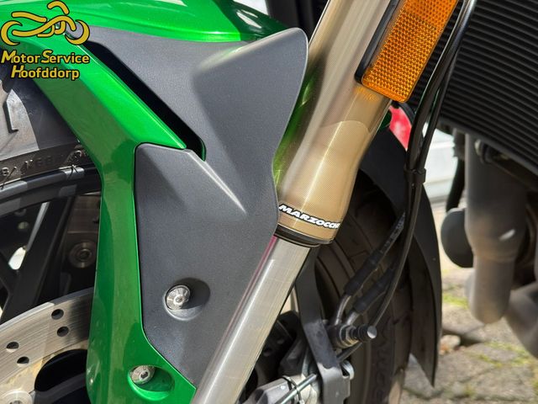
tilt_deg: -11.4
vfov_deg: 30.3
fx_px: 746
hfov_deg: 39.7
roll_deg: +2.5
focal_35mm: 48
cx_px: 269
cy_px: 202
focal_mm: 6.76
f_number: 1.78
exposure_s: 1/1403
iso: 100
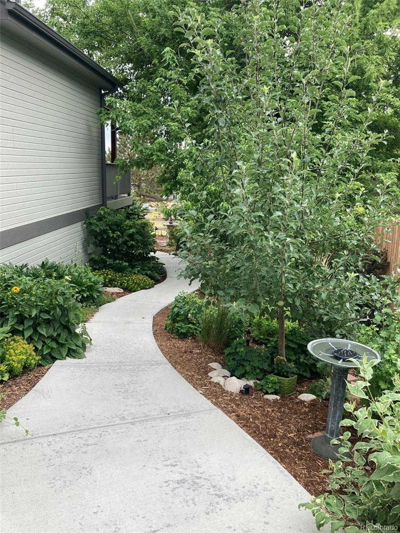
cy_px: 266
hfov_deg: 49.7
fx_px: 431
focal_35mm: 28
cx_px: 200
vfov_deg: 63.4
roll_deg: -2.4
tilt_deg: -11.3
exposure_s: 1/251
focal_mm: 3.99
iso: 20
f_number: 1.8
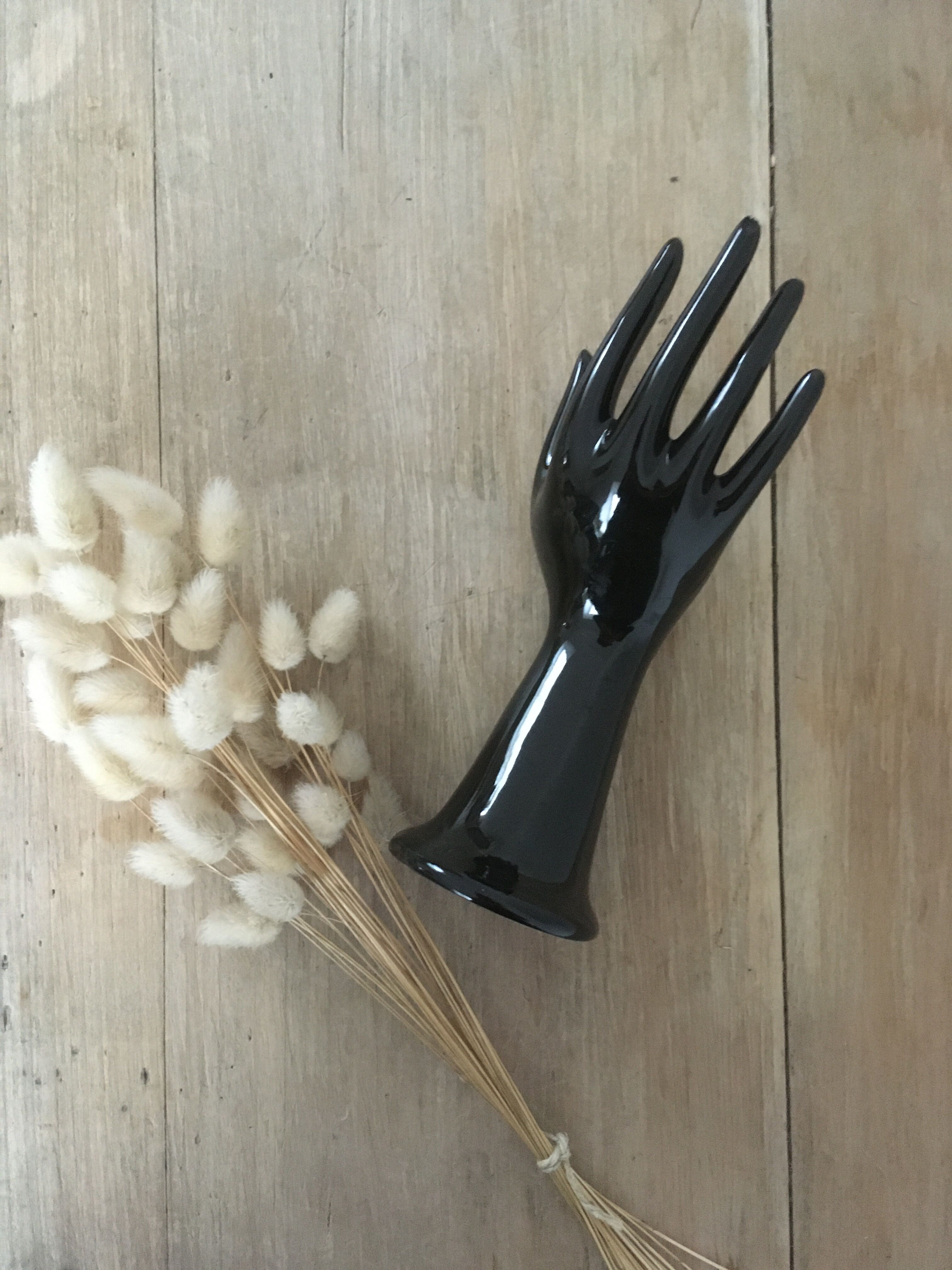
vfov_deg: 61.7
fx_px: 1063
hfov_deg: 48.2
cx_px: 476
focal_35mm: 29
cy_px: 635
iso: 500
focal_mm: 4.15
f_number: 2.2
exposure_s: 1/17
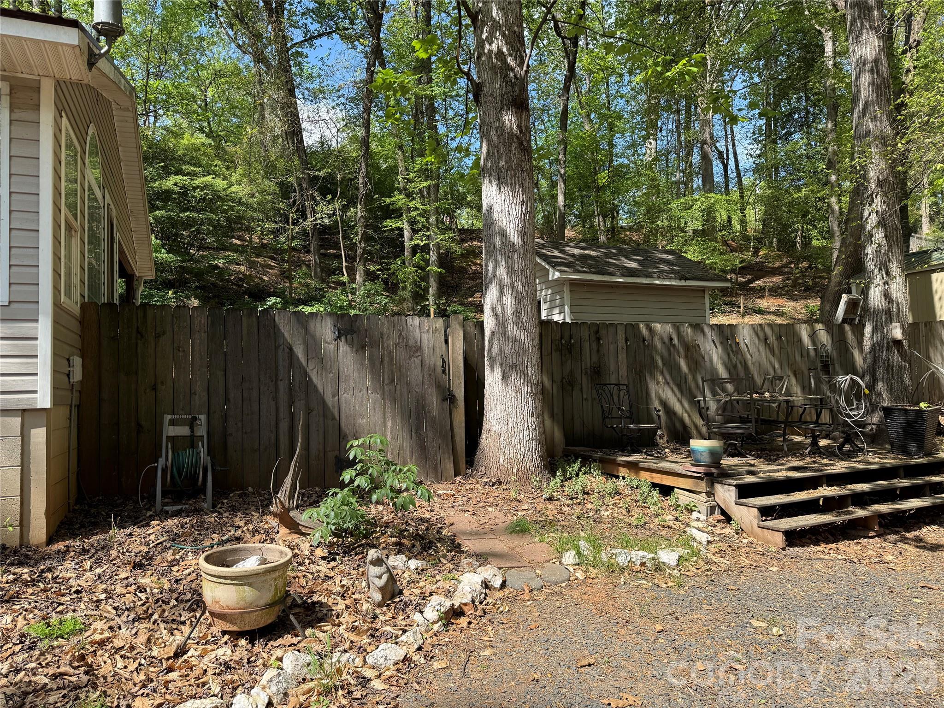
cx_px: 472
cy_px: 354
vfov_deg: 56.8
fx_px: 654
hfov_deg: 71.6
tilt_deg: +4.3
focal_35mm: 24
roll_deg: +2.0
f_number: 1.78
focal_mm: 6.76
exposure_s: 1/1727
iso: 80
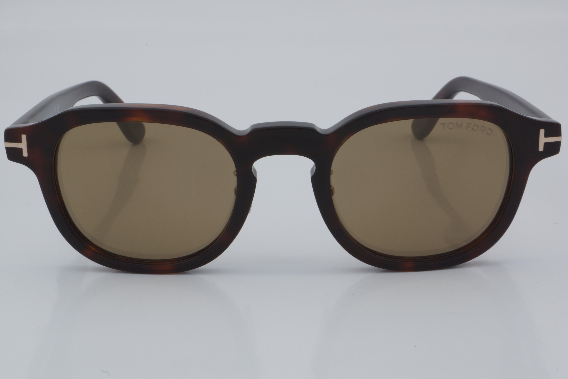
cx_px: 284
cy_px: 190
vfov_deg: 16.6
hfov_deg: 24.6
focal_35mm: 82
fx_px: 1302
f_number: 32
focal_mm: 55
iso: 100
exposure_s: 1/4
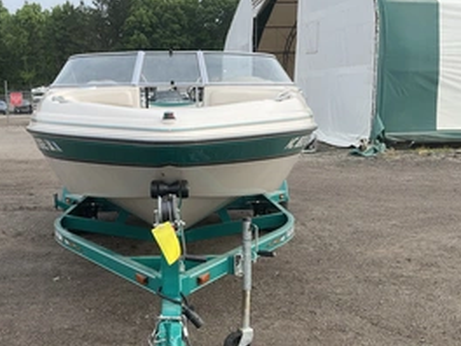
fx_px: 586
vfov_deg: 32.8
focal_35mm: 44
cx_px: 168
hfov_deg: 42.6
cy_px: 204
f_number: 1.8
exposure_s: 1/739
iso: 25
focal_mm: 3
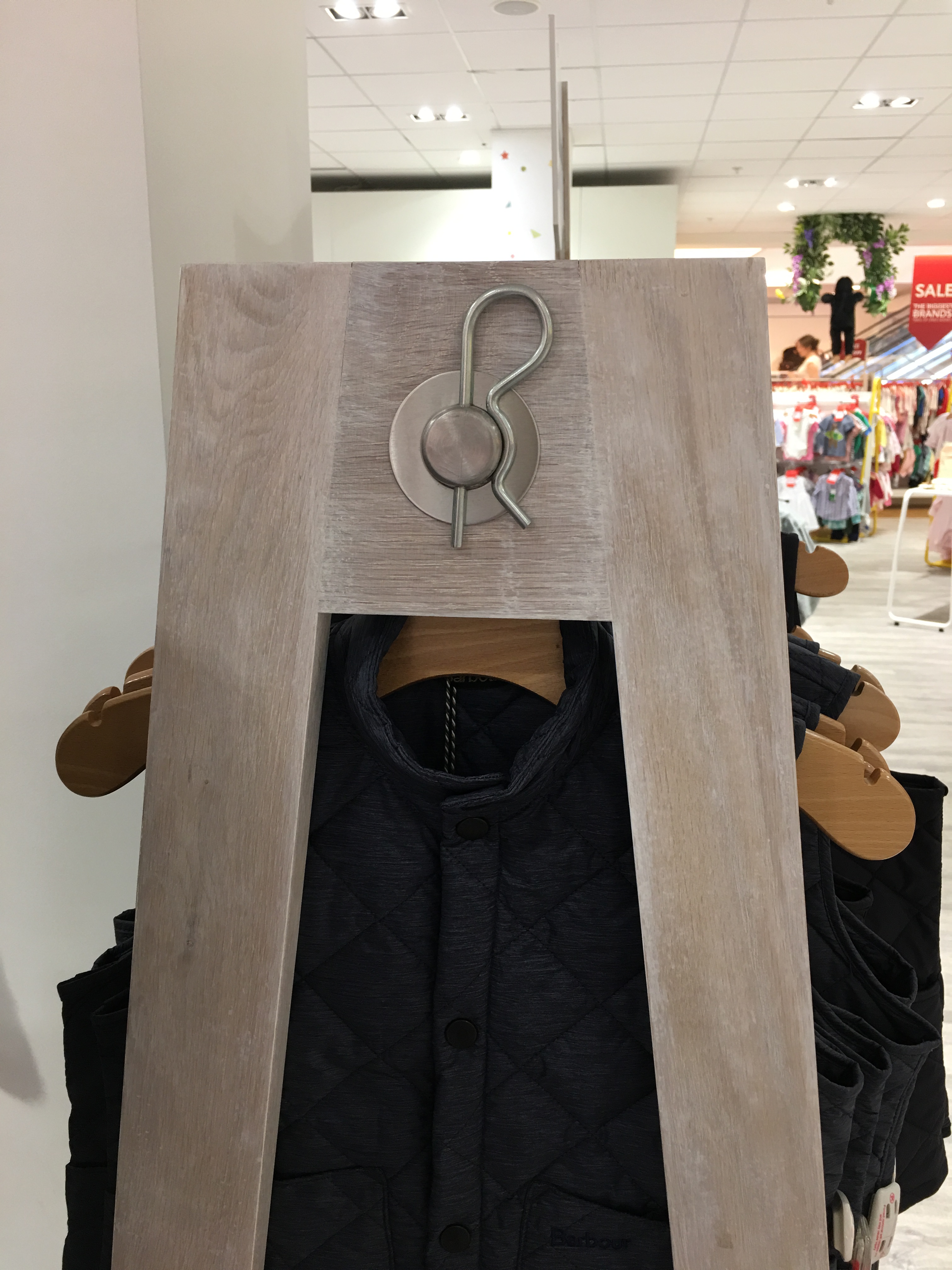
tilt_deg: -12.5
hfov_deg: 48.2
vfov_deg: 61.7
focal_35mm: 29
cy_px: 635
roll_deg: -0.2
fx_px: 1063
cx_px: 476
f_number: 2.2
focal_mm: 4.15
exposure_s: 1/17
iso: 40
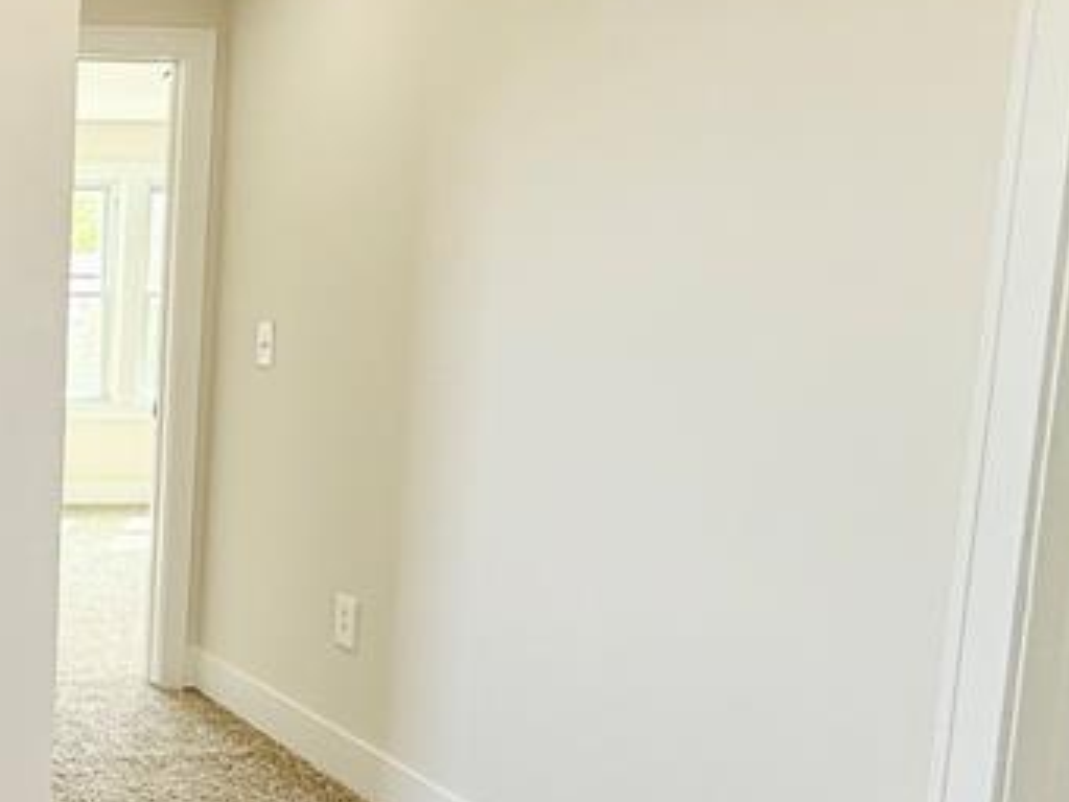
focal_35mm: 42
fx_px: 1297
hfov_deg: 34.5
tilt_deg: -6.7
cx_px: -251
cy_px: 461
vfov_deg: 34.3
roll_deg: -0.1
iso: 50
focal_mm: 2.22
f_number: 2.2
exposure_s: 1/120
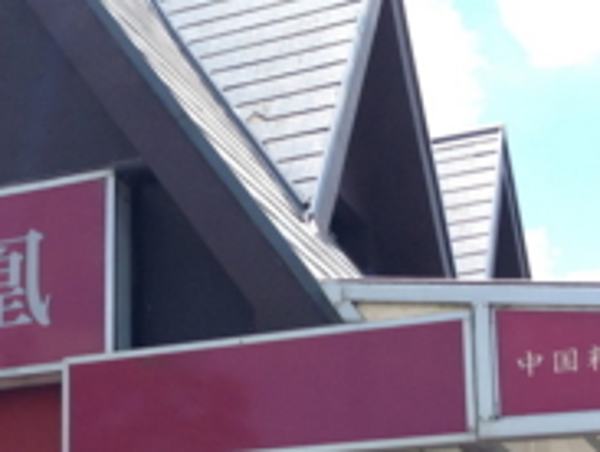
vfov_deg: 16.3
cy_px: 372
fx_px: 1563
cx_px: 66
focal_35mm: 90
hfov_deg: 21.3
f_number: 2.4
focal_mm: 4.13
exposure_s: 1/661
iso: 50
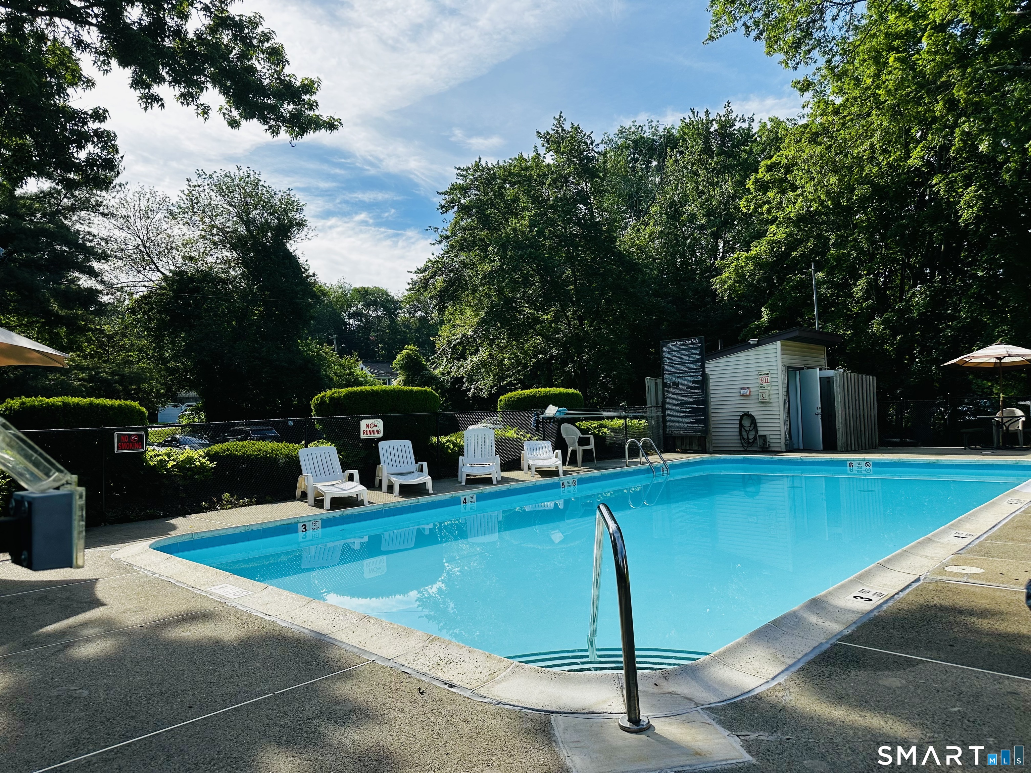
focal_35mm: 24
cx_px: 516
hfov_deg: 71.6
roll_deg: +2.6
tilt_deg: +2.1
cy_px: 386
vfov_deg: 56.8
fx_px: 715
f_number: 1.78
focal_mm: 6.86
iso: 80
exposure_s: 1/4016
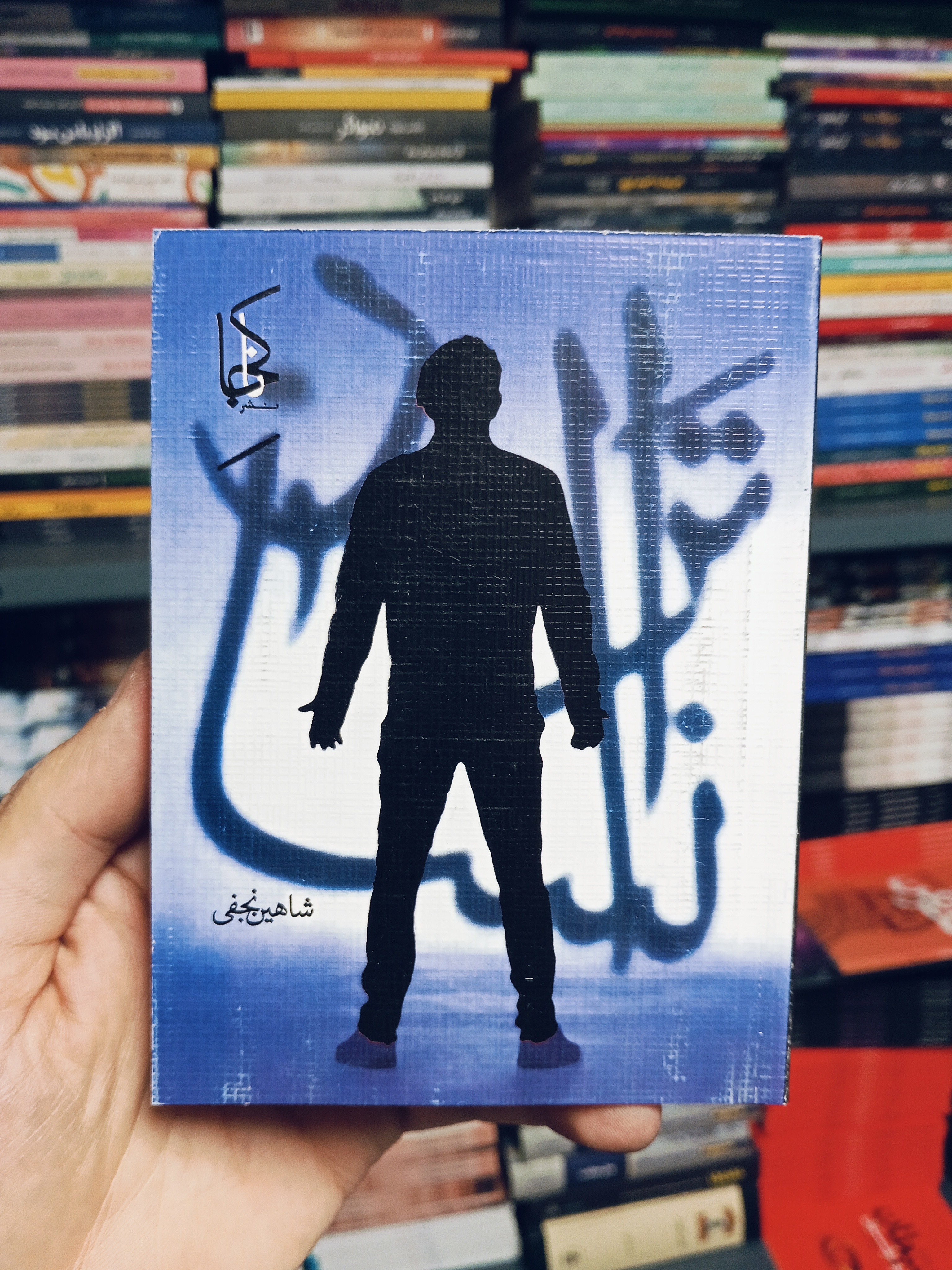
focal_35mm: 27
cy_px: 635
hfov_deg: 51.4
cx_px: 476
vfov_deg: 65.3
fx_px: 990
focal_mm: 3.98
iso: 250
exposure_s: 1/100
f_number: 1.8
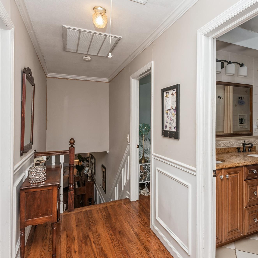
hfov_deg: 71.3
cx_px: 156
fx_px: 177
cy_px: 129
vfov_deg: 72.1
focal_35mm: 21
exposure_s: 1/25
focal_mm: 16
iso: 200
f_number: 9
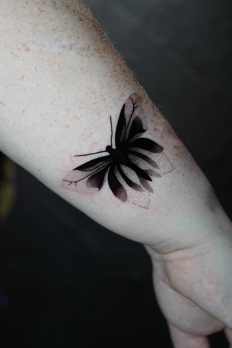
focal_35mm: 52
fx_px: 503
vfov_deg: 38.2
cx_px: 116
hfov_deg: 26.0
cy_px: 174
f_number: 4
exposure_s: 1/60
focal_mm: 35
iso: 1000
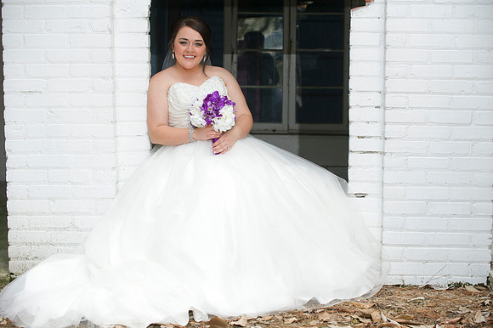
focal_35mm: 98
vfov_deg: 13.9
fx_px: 1341
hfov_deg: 20.8
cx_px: 246
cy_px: 164
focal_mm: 98
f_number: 4
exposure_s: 1/250
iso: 320
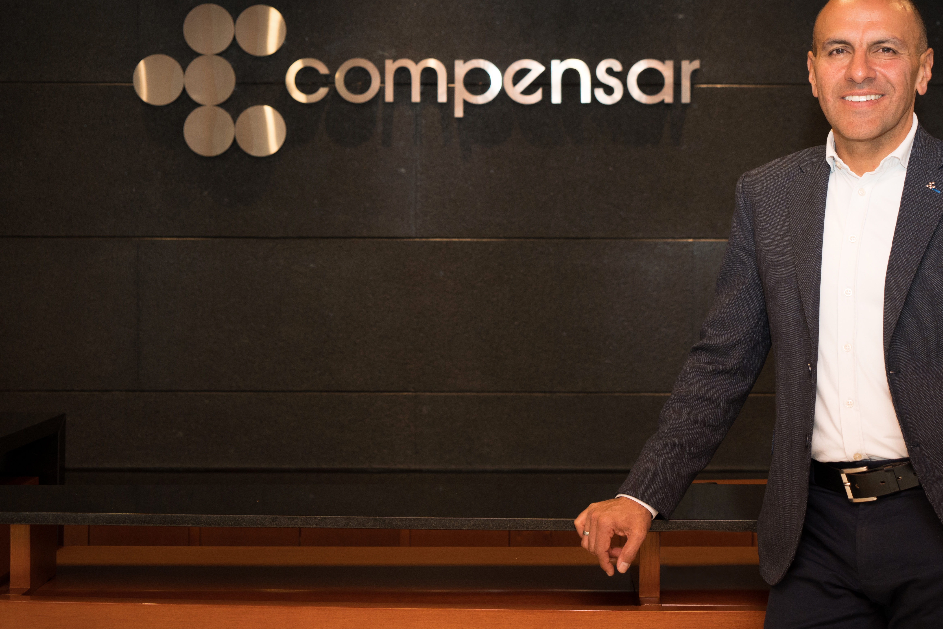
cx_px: 547
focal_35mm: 59
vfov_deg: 23.0
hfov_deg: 33.9
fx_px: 1545
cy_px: 316
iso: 800
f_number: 4
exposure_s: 1/125
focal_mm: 44
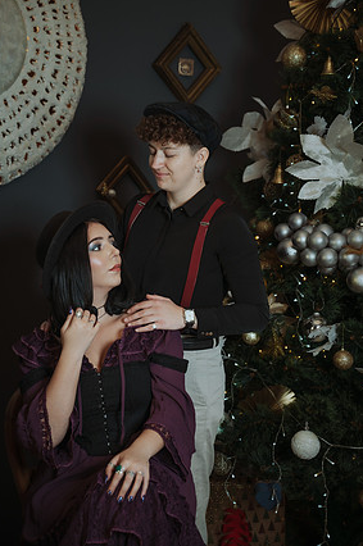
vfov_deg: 27.4
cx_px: 173
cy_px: 259
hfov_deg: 18.4
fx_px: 1122
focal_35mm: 74
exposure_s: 1/200
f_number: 3.2
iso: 250
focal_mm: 70
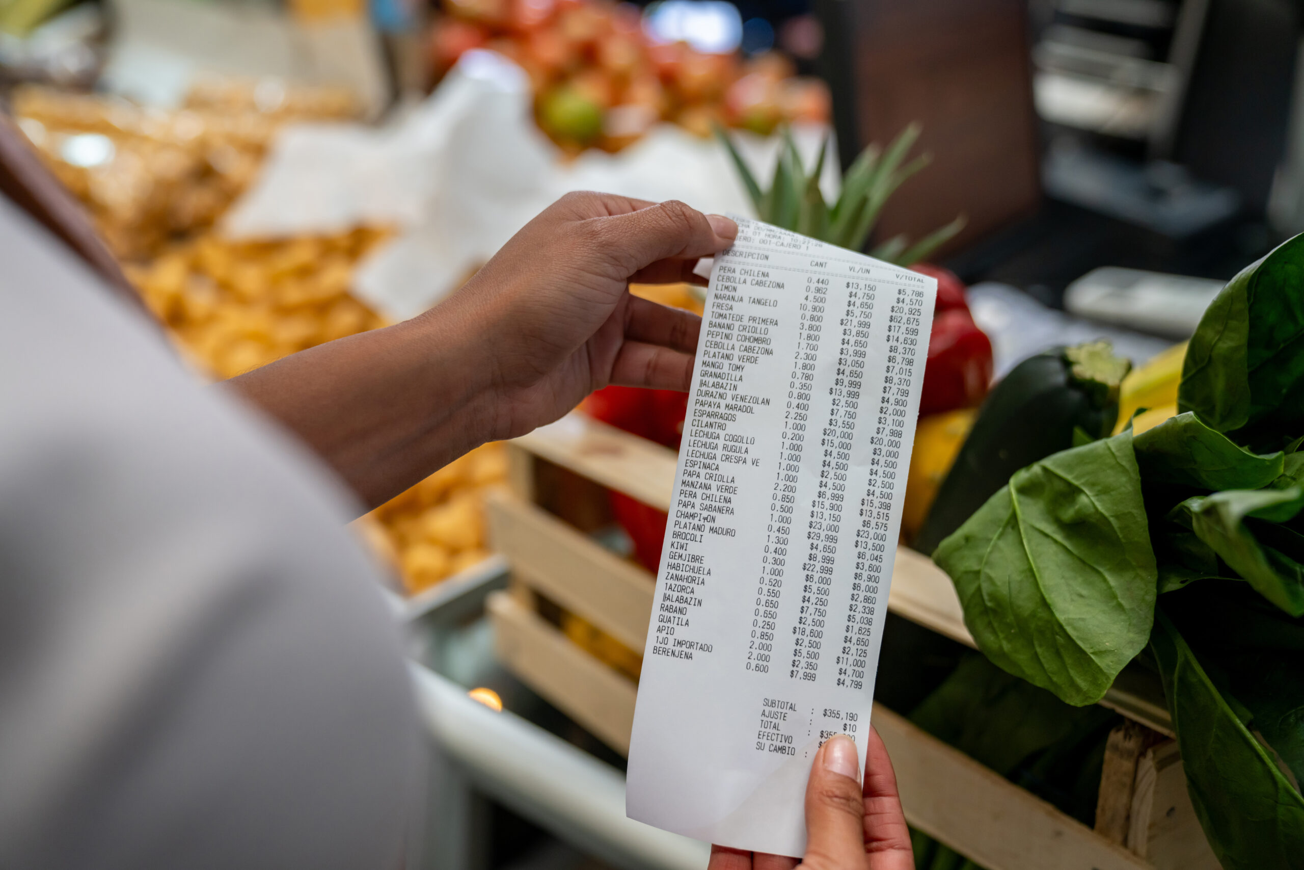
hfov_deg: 49.6
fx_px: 1413
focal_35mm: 39
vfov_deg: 34.2
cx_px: 652
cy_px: 435
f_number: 2.8
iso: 800
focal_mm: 39
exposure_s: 1/320
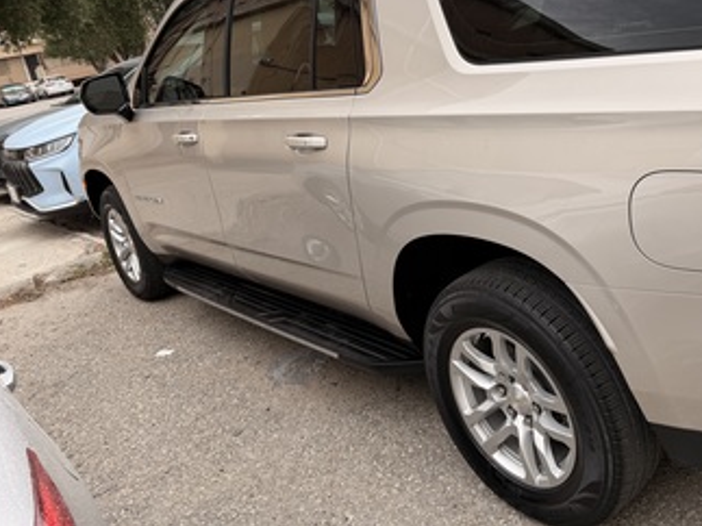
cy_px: 171
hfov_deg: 53.0
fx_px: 689
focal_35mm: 34
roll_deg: +10.6
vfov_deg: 41.2
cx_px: 466
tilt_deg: -13.6
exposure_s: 1/365
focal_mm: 6.76
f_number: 1.78
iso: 80
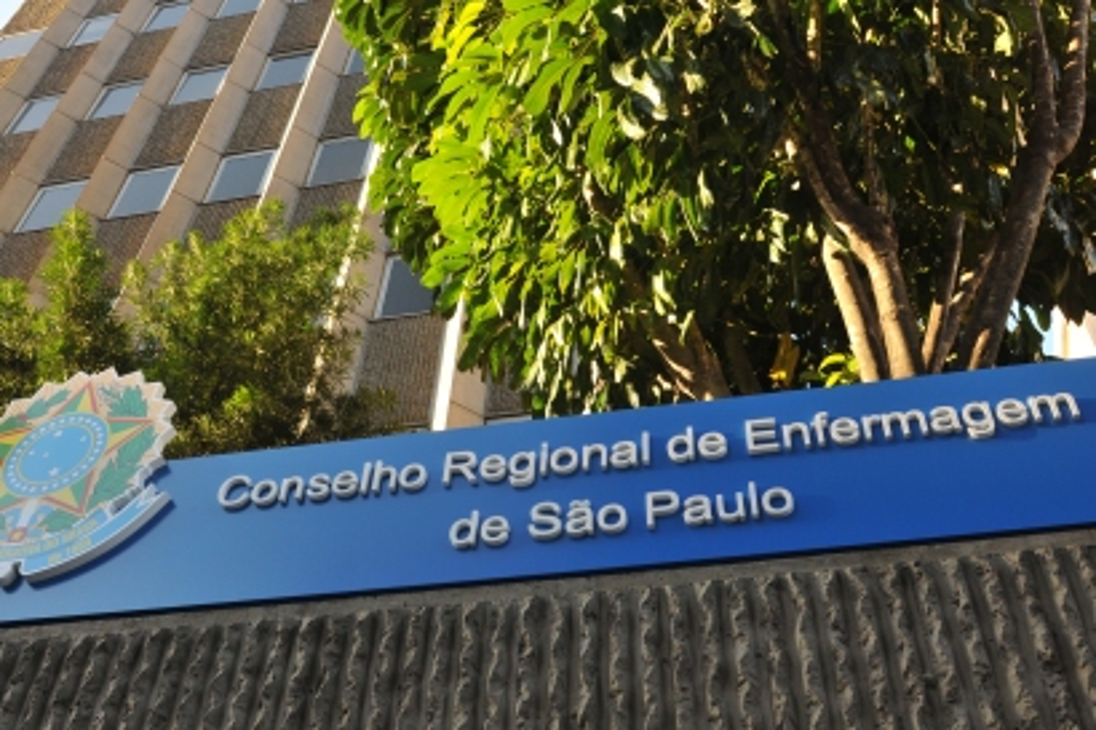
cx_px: 548
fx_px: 1096
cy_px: 365
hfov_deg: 53.2
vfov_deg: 36.8
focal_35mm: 36
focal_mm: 24
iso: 640
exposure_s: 1/250
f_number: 5.6
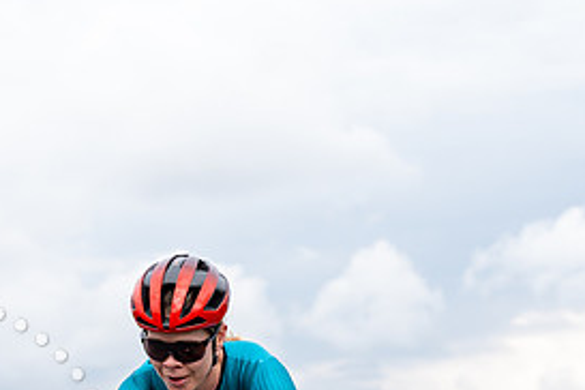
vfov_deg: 8.9
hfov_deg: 13.4
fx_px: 2486
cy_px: 385
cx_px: 257
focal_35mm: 153
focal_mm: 72
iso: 200
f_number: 4.5
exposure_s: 1/640
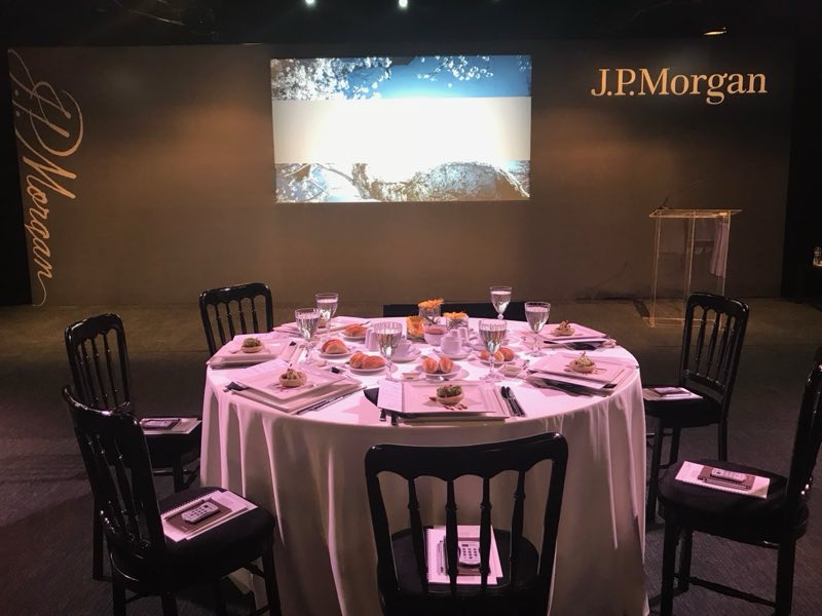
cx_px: 411
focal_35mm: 28
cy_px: 308
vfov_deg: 49.7
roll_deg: +1.1
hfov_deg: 63.4
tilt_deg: -9.4
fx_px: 665
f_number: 1.8
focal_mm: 3.99
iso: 40
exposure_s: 1/18
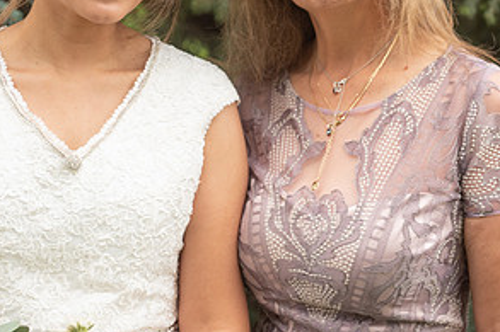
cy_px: 71
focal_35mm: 111
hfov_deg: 18.4
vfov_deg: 12.3
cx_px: 230
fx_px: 1541
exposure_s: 1/80
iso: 100
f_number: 4.5
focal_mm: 56
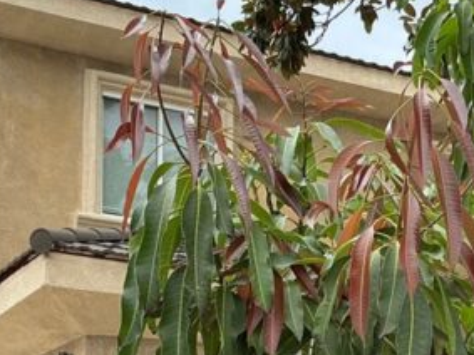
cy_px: 415
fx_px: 1040
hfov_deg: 25.7
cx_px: 226
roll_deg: +0.3
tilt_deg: +6.3
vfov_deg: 18.5
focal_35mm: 76
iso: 25
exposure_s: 1/519
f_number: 1.8
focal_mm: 3
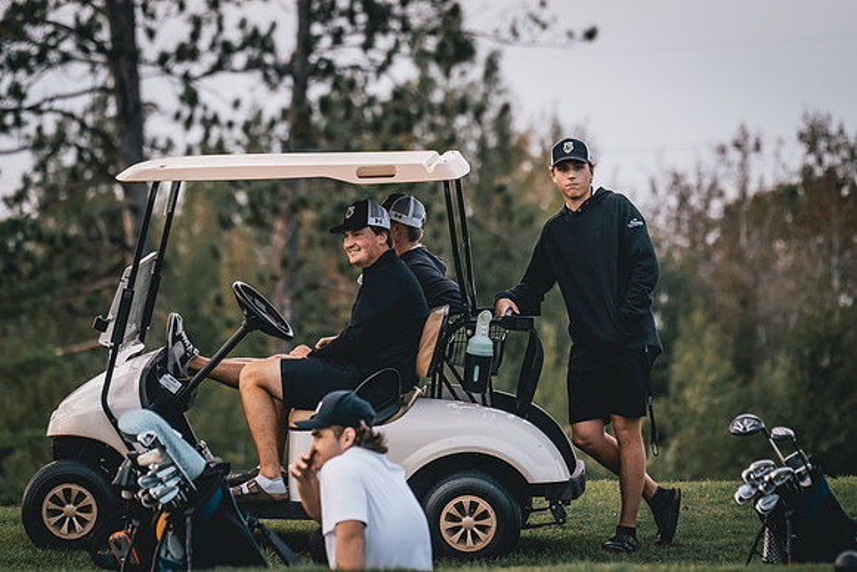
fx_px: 5357
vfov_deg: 6.1
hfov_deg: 9.1
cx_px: 428
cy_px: 286
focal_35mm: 225
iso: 500
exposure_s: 1/1250
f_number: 2.8
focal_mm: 150
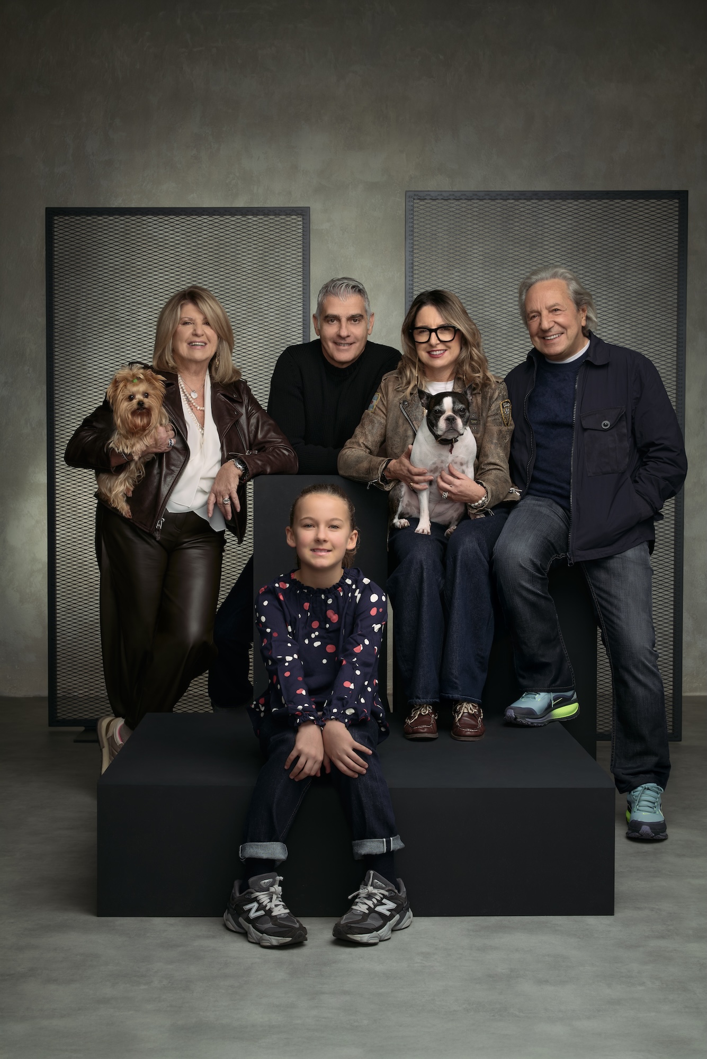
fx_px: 1530
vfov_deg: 38.2
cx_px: 354
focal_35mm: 52
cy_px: 530
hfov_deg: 26.0
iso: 100
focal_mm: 52
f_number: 11
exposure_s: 1/160
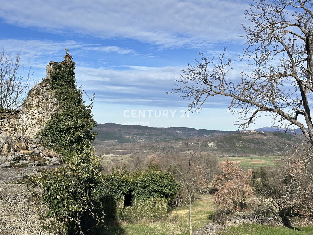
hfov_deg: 39.7
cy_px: 118
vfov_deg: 30.3
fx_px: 434
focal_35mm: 48
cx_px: 156
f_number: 1.78
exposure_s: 1/4785
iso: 64
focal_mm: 6.86
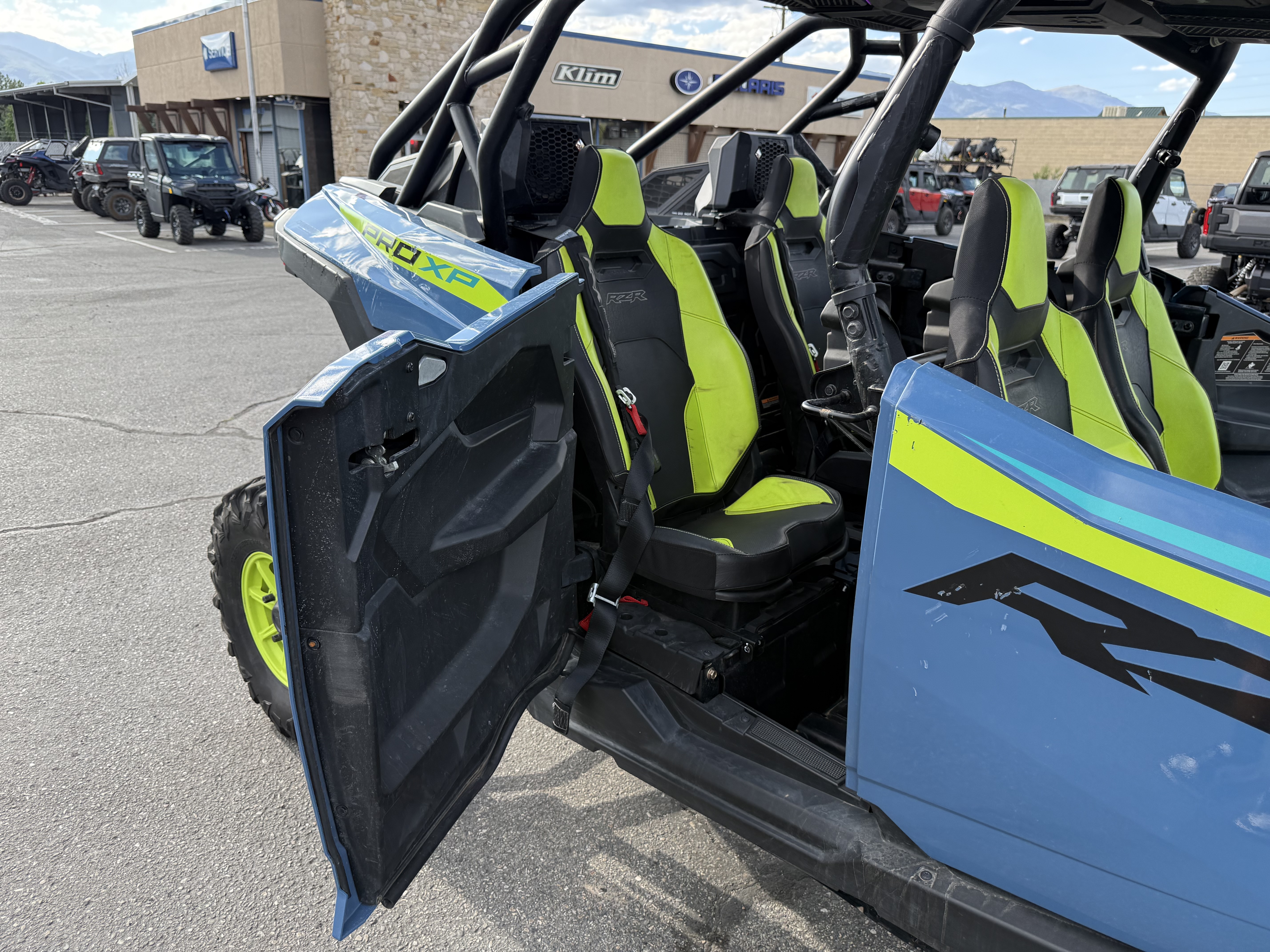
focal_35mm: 24
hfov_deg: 71.6
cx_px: 635
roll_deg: -1.6
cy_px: 476
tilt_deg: -16.1
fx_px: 881
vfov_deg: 56.8
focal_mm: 6.76
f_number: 1.78
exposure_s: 1/702
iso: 100
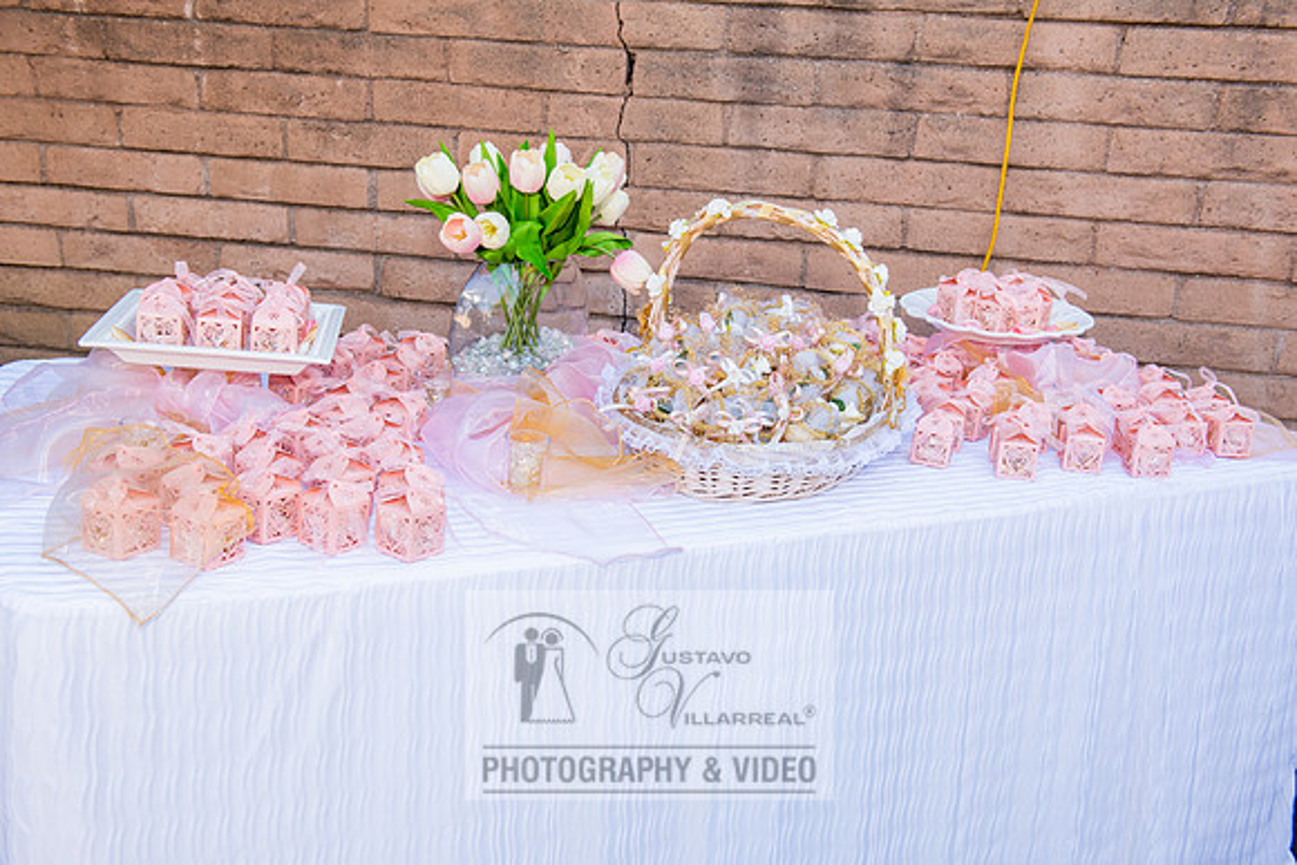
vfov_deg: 36.9
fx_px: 1297
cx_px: 648
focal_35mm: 36
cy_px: 432
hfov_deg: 53.1
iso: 200
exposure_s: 1/100
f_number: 6.3
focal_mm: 36
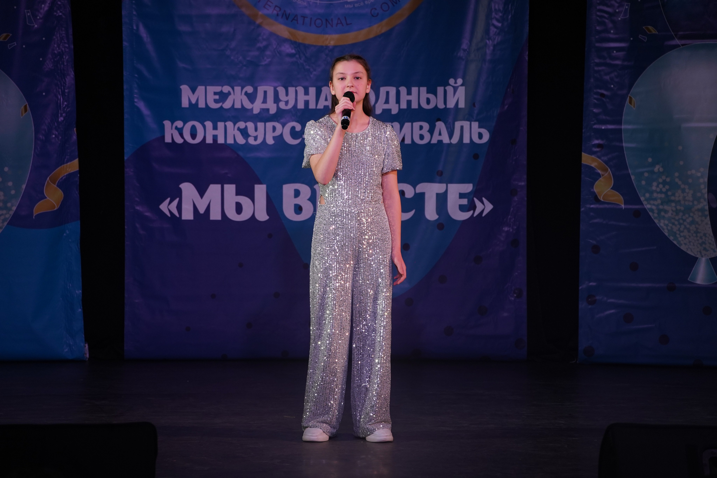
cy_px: 239
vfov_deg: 8.2
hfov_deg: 12.3
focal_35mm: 167
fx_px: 3326
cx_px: 358
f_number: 5.6
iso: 1600
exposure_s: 1/250
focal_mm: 167
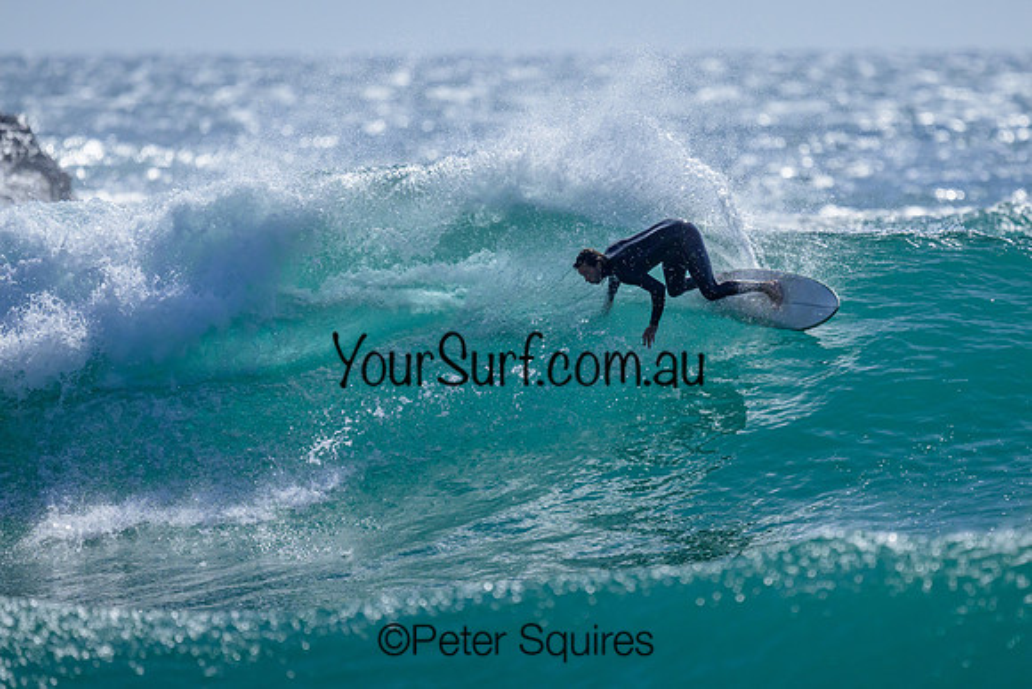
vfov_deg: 1.4
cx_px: 593
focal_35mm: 960
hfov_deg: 2.1
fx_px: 27521
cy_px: 313
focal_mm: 800
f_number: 6.3
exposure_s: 1/2000
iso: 1600
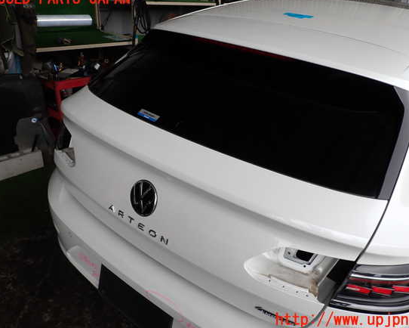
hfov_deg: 64.0
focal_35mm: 27
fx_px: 327
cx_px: 220
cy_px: 159
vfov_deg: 53.2
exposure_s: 1/500
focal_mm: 4.5
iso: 100
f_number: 2.8
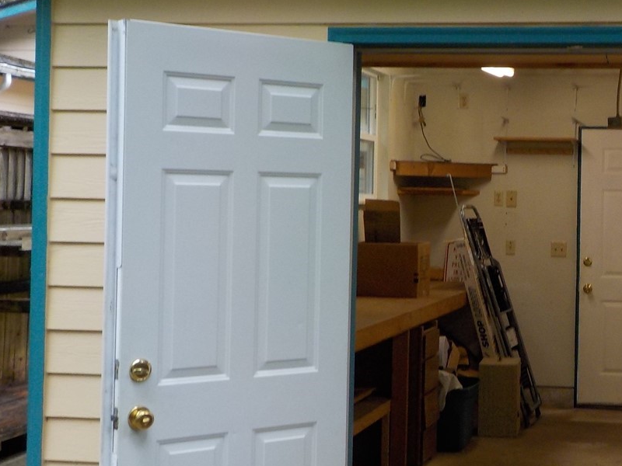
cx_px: 557
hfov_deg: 30.8
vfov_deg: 24.4
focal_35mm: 60
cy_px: 203
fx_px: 1078
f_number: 3.3
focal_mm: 4.1
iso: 125
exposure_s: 1/40
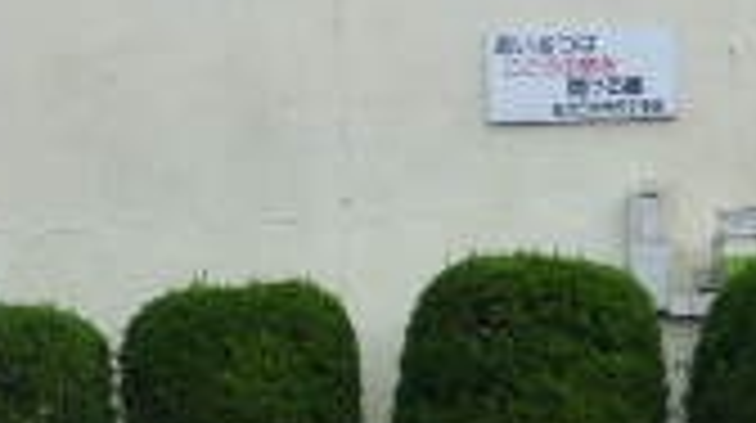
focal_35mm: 162
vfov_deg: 7.5
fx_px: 3243
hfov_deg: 13.1
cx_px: 9
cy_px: 198
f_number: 3.9
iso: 160
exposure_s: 1/400
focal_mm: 6.9
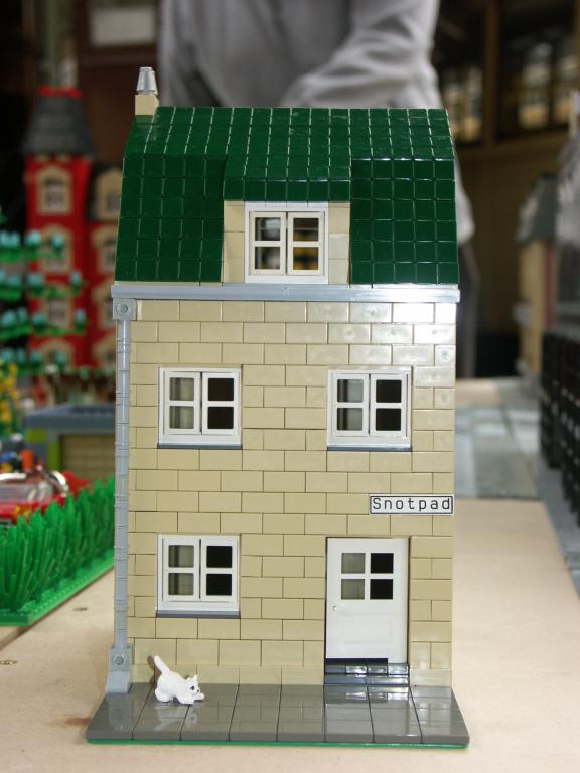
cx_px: 290
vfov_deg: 29.0
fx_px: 1497
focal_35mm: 67
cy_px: 386
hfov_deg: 21.9
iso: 100
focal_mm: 17.07
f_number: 3.2
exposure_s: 1/60
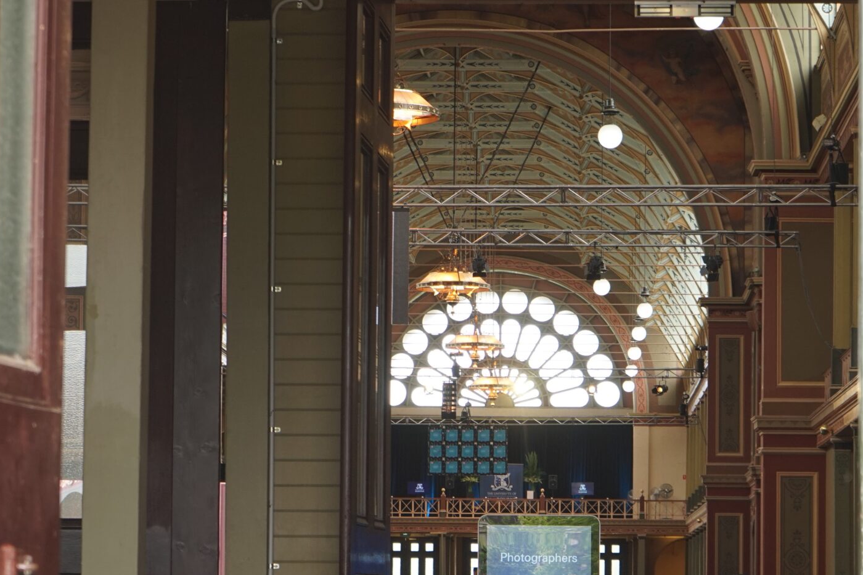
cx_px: 440
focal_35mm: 128
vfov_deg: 10.7
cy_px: 398
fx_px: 3068
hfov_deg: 16.0
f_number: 5.6
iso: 320
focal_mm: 70
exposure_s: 1/80
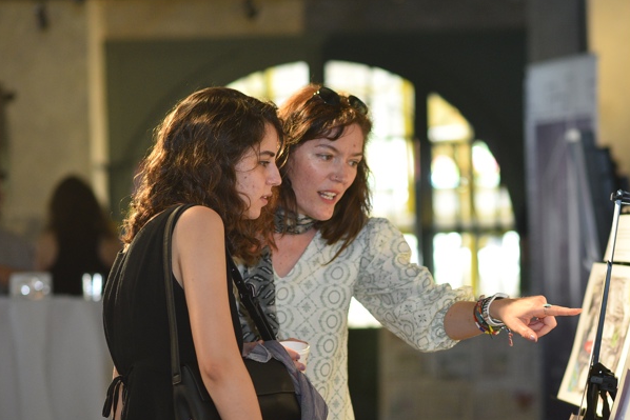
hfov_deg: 16.0
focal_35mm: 128
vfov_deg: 10.7
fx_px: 2240
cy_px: 311
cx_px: 436
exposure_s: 1/200
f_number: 2.5
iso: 1250
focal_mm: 85
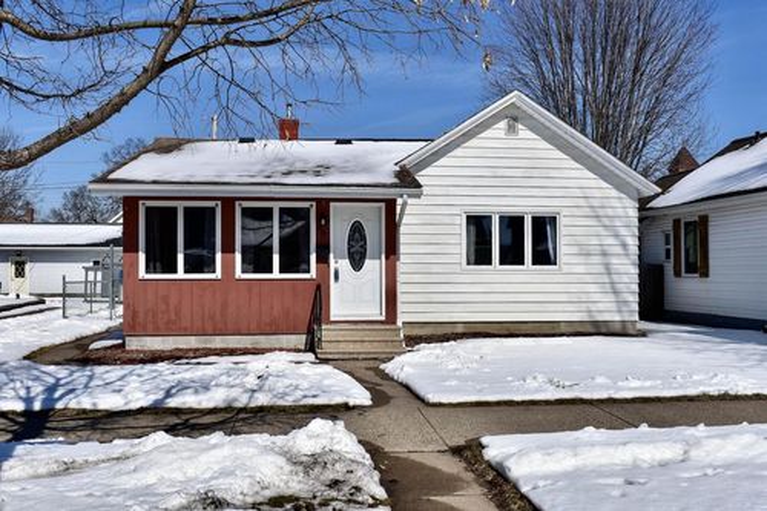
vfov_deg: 38.3
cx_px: 384
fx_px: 735
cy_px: 256
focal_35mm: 34
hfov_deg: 55.1
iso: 200
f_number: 10
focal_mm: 23
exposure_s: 1/1000
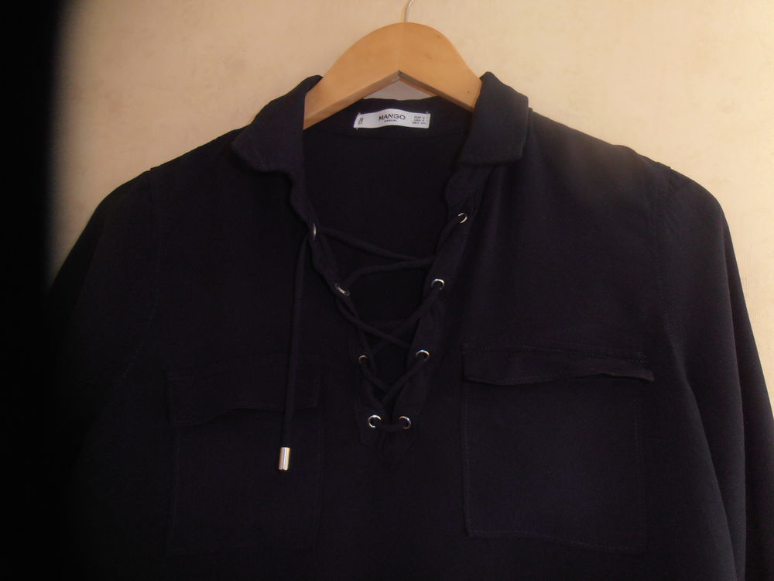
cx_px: 387
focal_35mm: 24
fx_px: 537
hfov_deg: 71.6
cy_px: 290
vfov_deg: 56.8
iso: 125
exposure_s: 1/30
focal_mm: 4.2
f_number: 3
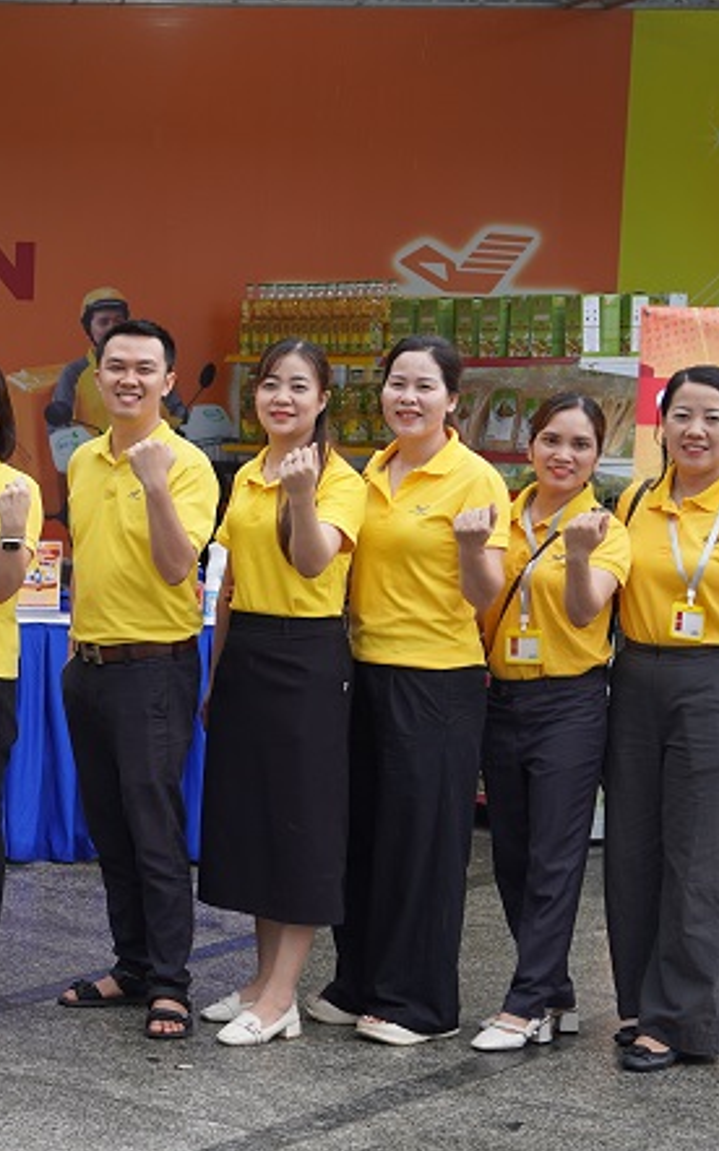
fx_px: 2881
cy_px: 620
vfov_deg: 22.6
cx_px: -469
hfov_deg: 13.2
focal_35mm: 92
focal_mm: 39.8
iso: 160
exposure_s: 1/160
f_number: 4
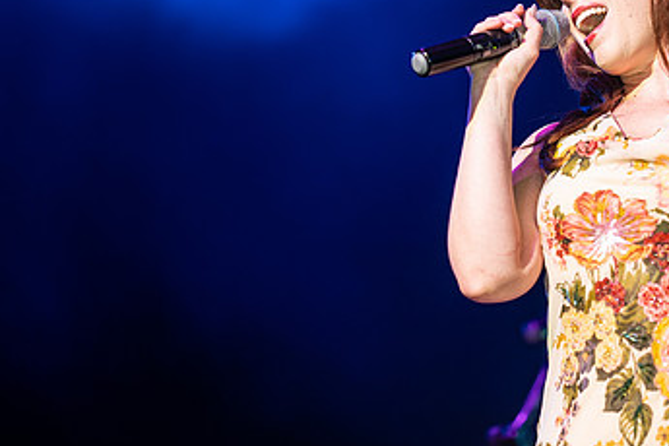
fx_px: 4218
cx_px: 423
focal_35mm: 227
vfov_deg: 6.0
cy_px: 113
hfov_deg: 9.1
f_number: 1.8
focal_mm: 135
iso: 500
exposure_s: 1/250
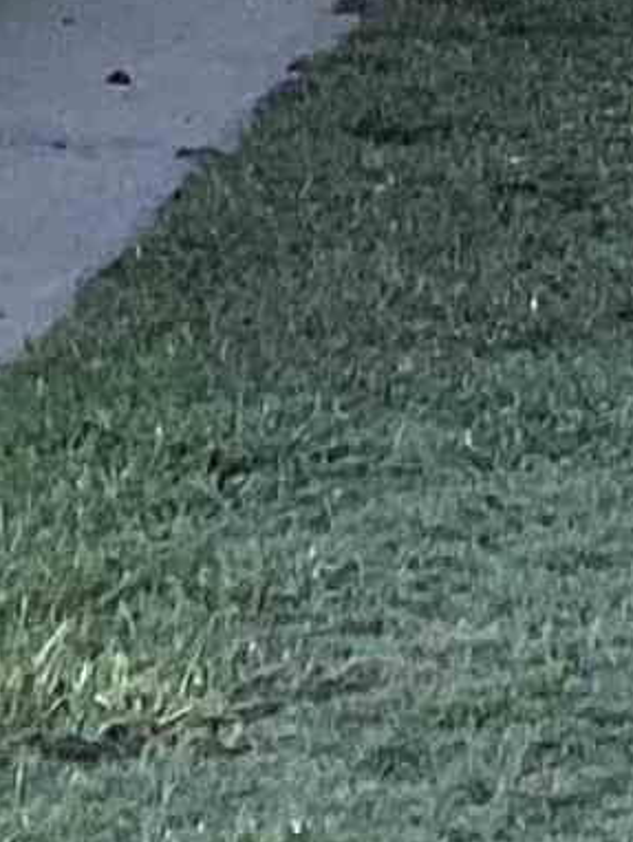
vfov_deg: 7.3
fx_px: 6064
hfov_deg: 5.4
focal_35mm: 249
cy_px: -1389
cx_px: 2325
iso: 25
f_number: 2.4
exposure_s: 1/354
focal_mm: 3.3
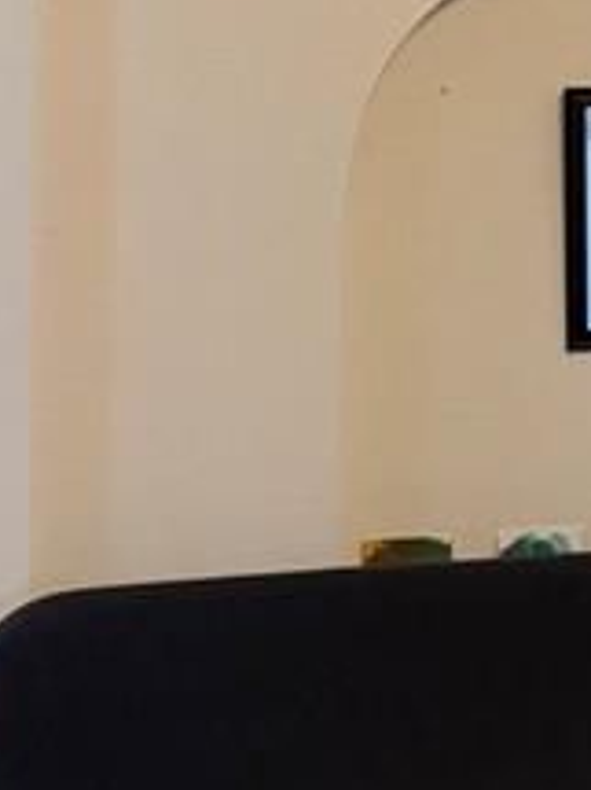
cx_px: 1446
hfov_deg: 9.7
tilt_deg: +1.8
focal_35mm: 134
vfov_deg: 14.6
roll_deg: +0.7
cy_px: 132
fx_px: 3053
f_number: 1.78
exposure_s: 1/60
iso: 160
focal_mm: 6.76
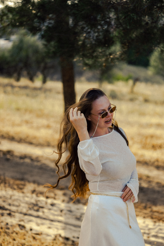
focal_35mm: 61
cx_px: 96
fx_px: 416
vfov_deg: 32.8
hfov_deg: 22.3
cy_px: 148
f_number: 1.8
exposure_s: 1/1600
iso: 100
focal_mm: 50
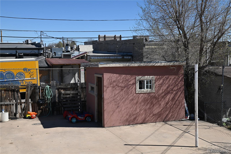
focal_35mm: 48
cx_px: 116
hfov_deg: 41.2
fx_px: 308
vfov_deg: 28.0
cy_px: 77
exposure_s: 1/200
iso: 100
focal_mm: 48
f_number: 11
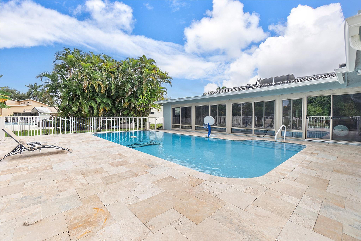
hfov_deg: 100.4
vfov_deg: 77.3
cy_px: 120
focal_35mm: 15
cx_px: 180
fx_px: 150
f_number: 10
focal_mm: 10
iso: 200
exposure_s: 1/500
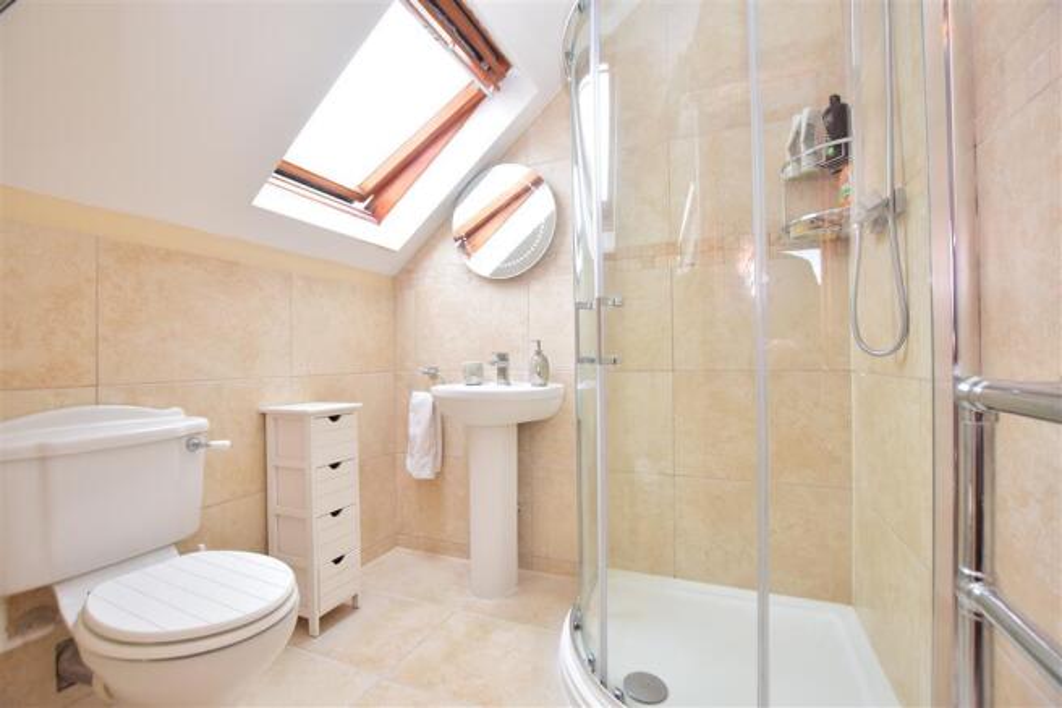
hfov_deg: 100.4
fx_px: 442
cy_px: 354
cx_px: 531
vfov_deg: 77.3
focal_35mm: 15
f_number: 5
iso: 500
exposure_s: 1/80
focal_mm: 10
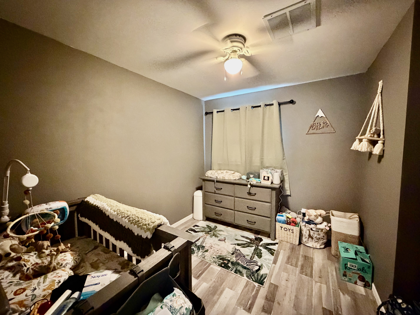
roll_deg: +0.5
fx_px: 170
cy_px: 158
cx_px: 210
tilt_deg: -3.7
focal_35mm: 14
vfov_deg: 85.7
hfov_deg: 102.1
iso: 1250
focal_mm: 2.22
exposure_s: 1/30
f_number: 2.2
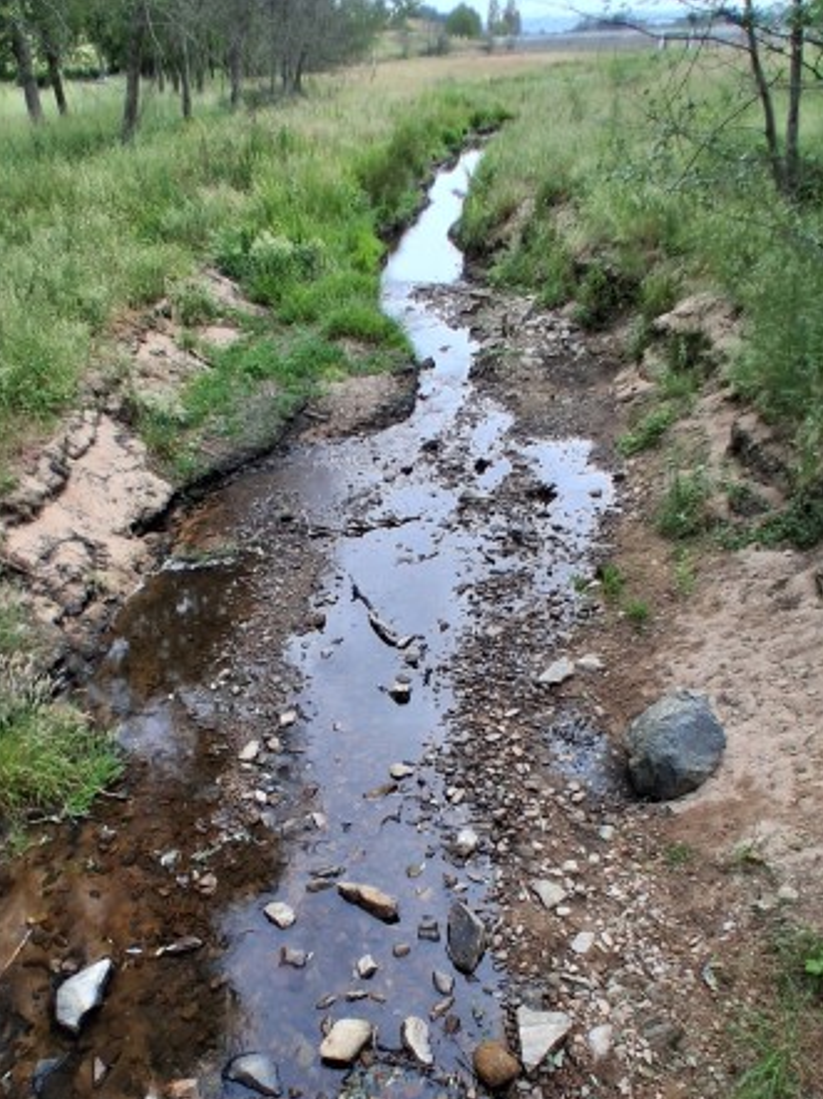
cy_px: 726
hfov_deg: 54.5
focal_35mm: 25
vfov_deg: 67.6
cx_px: 337
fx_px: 793
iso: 50
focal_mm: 1.4
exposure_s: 1/373
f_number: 2.2
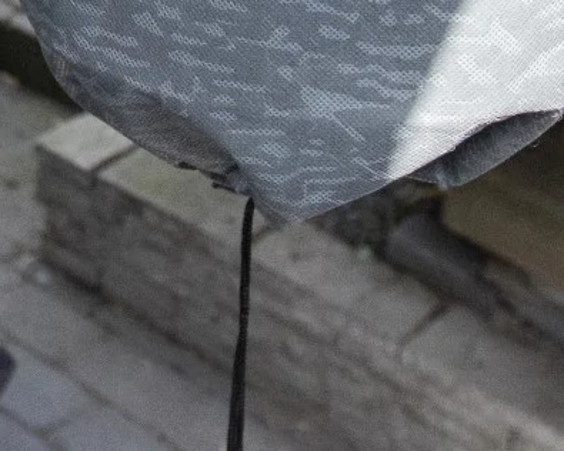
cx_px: -137
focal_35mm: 104
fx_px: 1736
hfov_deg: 17.5
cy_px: -278
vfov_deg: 13.7
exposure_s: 1/2000
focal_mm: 18
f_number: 5
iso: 2500
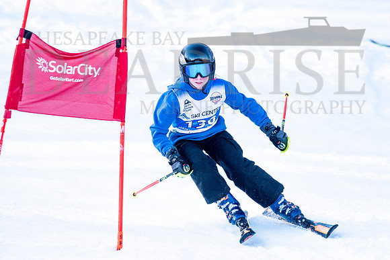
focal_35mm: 640
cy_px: 121
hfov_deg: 3.2
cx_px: 218
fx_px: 6939
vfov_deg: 2.1
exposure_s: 1/2000
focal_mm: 560
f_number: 8
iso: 2000
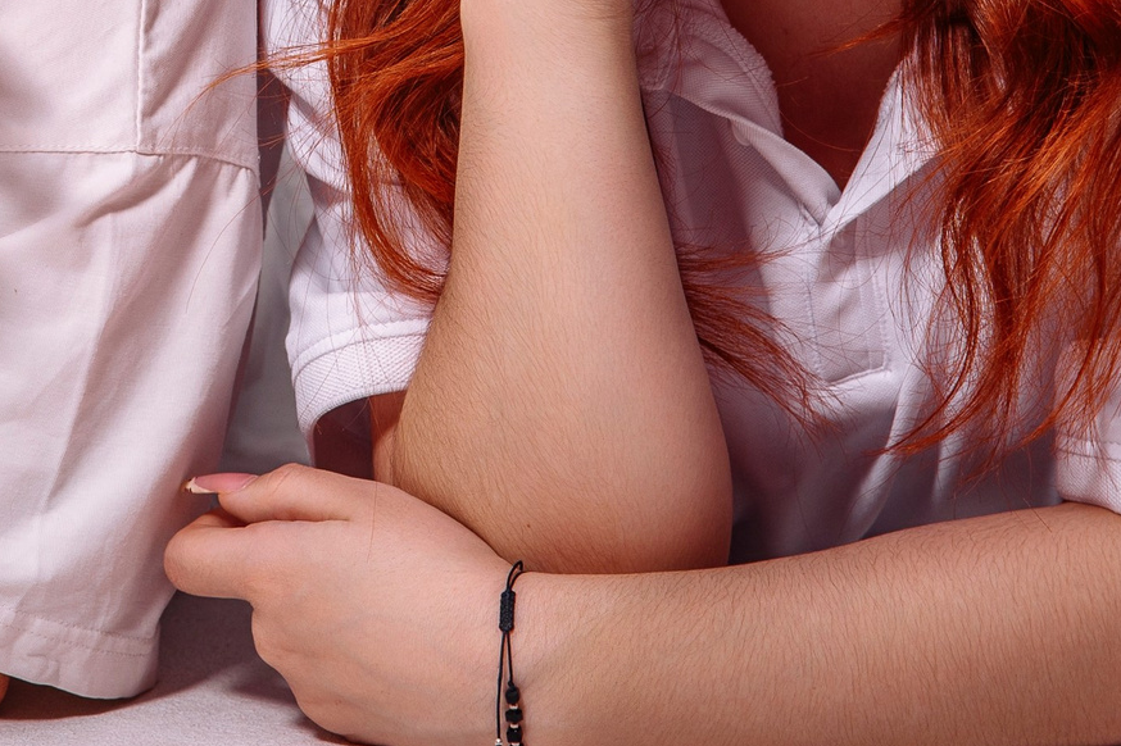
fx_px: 7999
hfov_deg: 8.0
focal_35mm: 257
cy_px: -50
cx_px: 88
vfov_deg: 5.3
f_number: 5
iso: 100
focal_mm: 85
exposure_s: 1/160
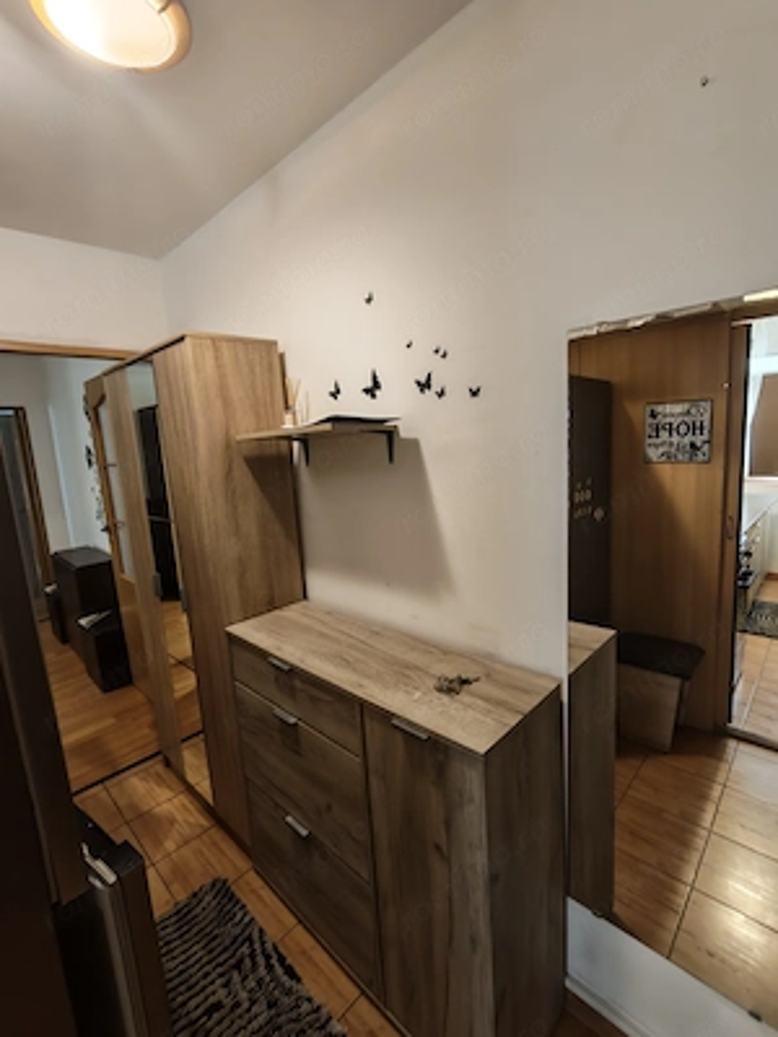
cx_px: 389
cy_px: 518
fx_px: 479
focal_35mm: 16
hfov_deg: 78.1
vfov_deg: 94.5
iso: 400
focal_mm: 1.96
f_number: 2.2
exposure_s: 1/13
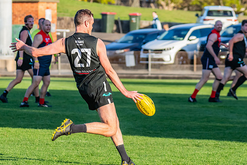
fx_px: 2339
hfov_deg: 6.0
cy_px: 48
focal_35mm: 341
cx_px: 89
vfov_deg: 4.0
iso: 800
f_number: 6.3
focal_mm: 170
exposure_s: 1/1600
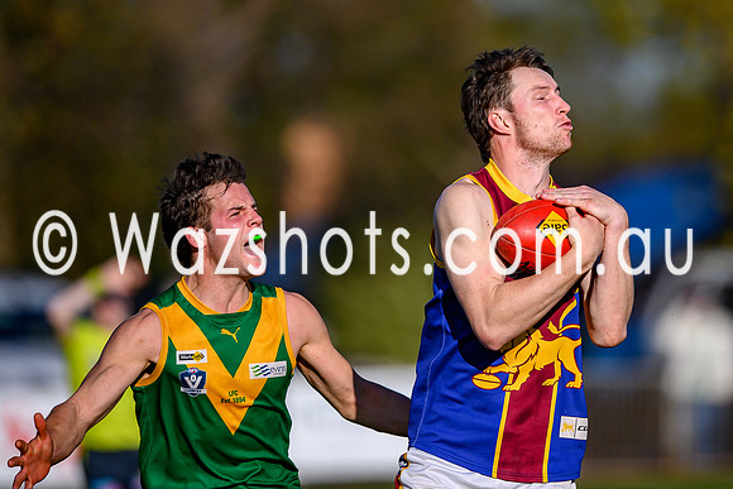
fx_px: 13912
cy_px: 155
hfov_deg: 3.0
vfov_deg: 2.0
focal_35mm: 683
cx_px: 484
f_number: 4
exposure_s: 1/2000
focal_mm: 500
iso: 110
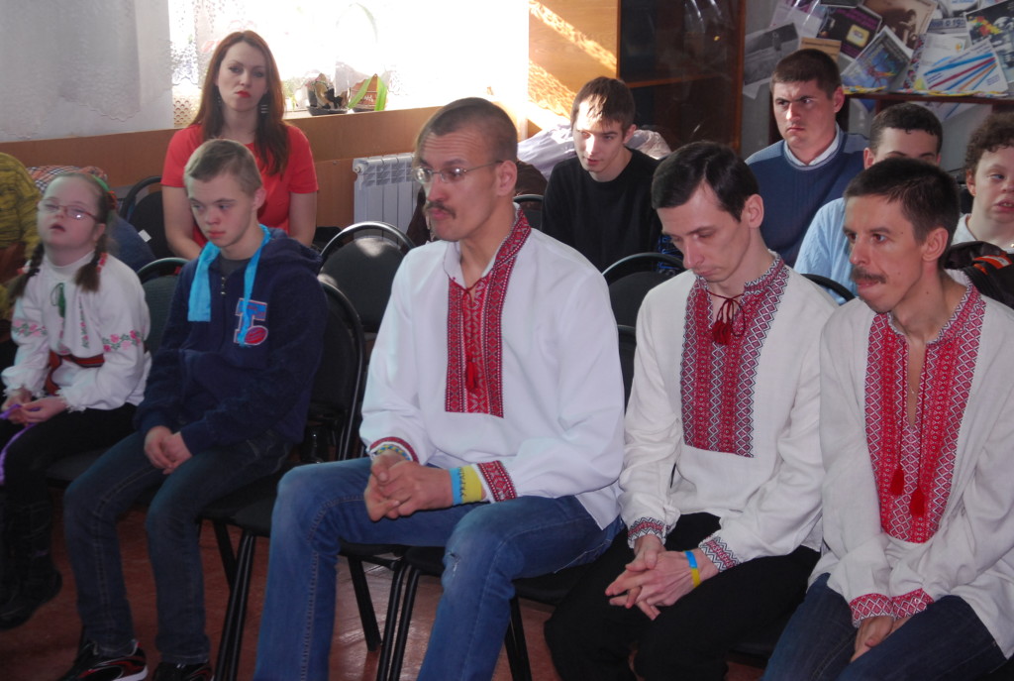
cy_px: 340
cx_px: 507
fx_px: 2116
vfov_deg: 18.3
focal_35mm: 75
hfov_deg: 26.9
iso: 560
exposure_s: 1/60
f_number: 5
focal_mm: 50
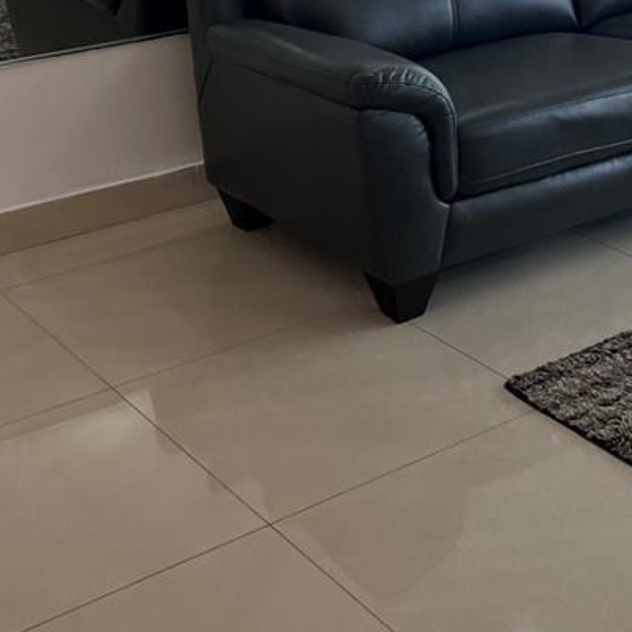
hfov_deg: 24.7
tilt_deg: -7.6
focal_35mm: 69
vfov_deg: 23.4
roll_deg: +2.9
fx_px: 1425
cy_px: -76
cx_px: 477
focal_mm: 5.7
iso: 50
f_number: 1.5
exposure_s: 1/145
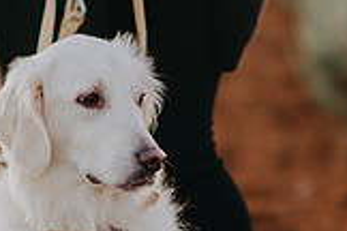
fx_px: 2930
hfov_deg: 6.8
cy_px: 255
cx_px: 99
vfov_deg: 4.5
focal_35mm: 304
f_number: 2
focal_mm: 85
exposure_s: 1/250
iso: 640
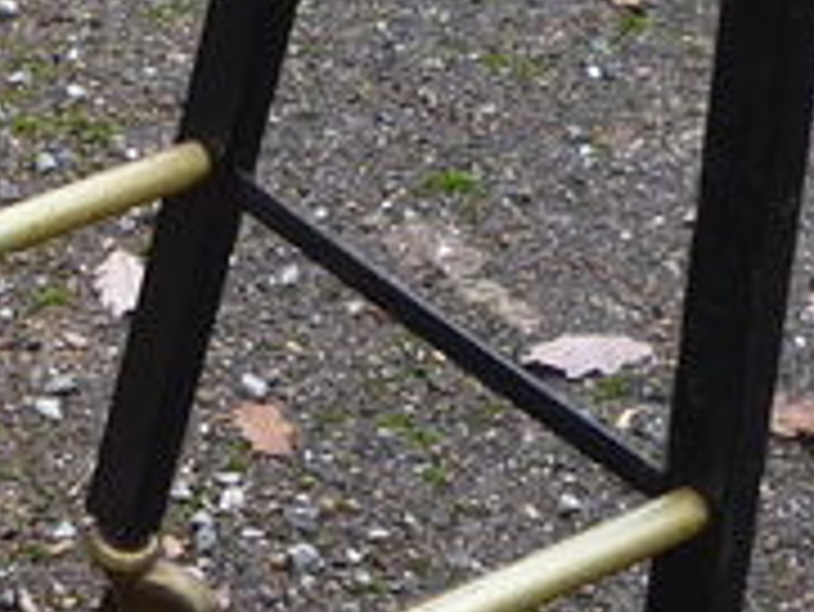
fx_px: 3906
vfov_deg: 8.9
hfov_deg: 10.9
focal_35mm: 166
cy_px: 410
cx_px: -760
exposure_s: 1/60
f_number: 3.3
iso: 100
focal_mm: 5.2
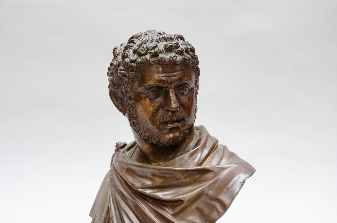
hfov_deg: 22.7
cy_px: 112
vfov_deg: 15.1
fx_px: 841
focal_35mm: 90
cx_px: 168
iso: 200
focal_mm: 60
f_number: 8
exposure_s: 1/125
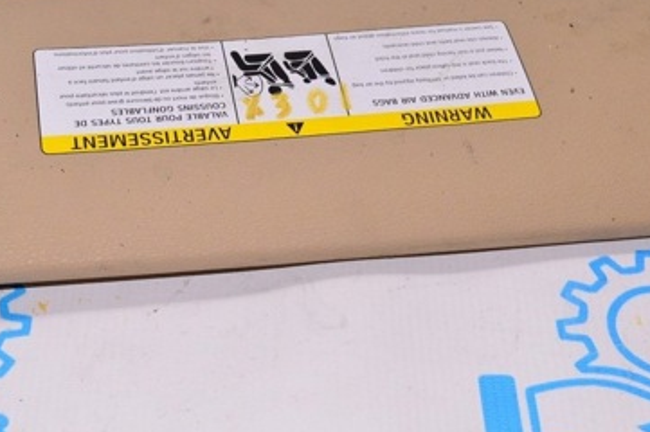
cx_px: 238
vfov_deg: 16.0
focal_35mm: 85
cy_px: 111
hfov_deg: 23.9
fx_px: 1533
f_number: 8
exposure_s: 1/200
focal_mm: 32
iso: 1600
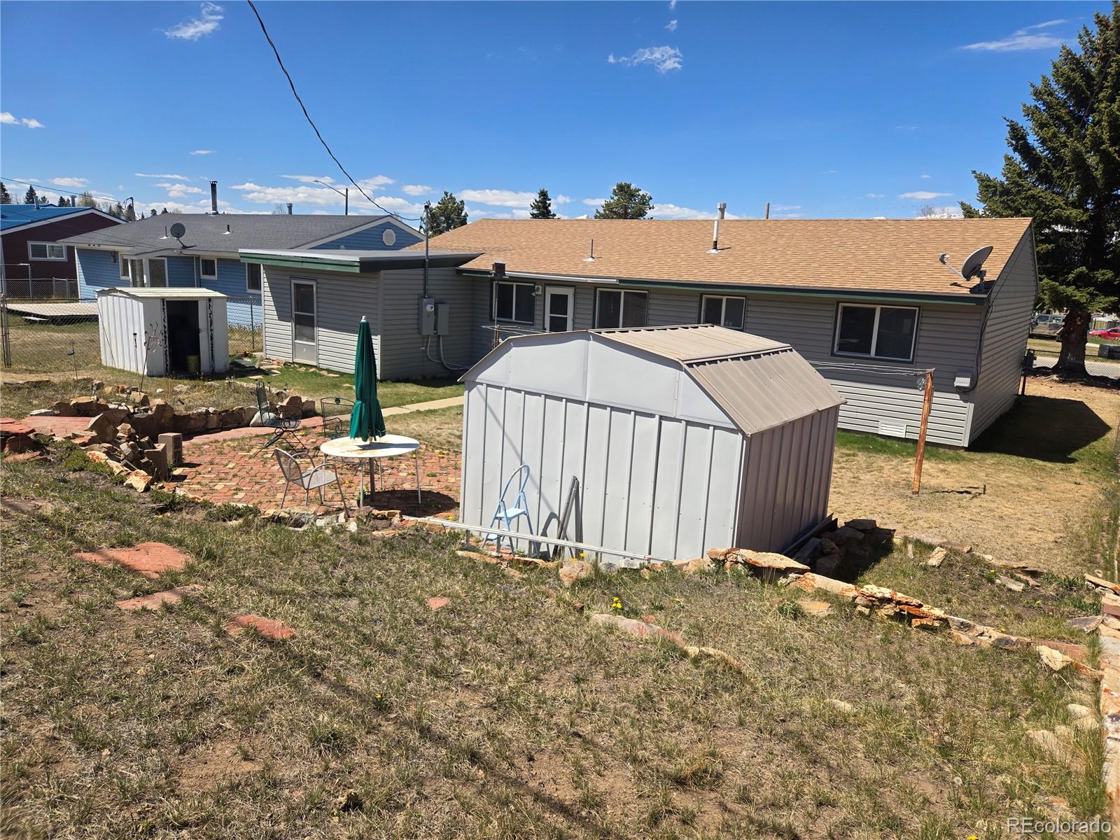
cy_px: 420
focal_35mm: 23
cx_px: 560
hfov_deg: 73.9
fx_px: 744
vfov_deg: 58.9
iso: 25
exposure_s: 1/2204
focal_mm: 5.4
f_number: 1.8
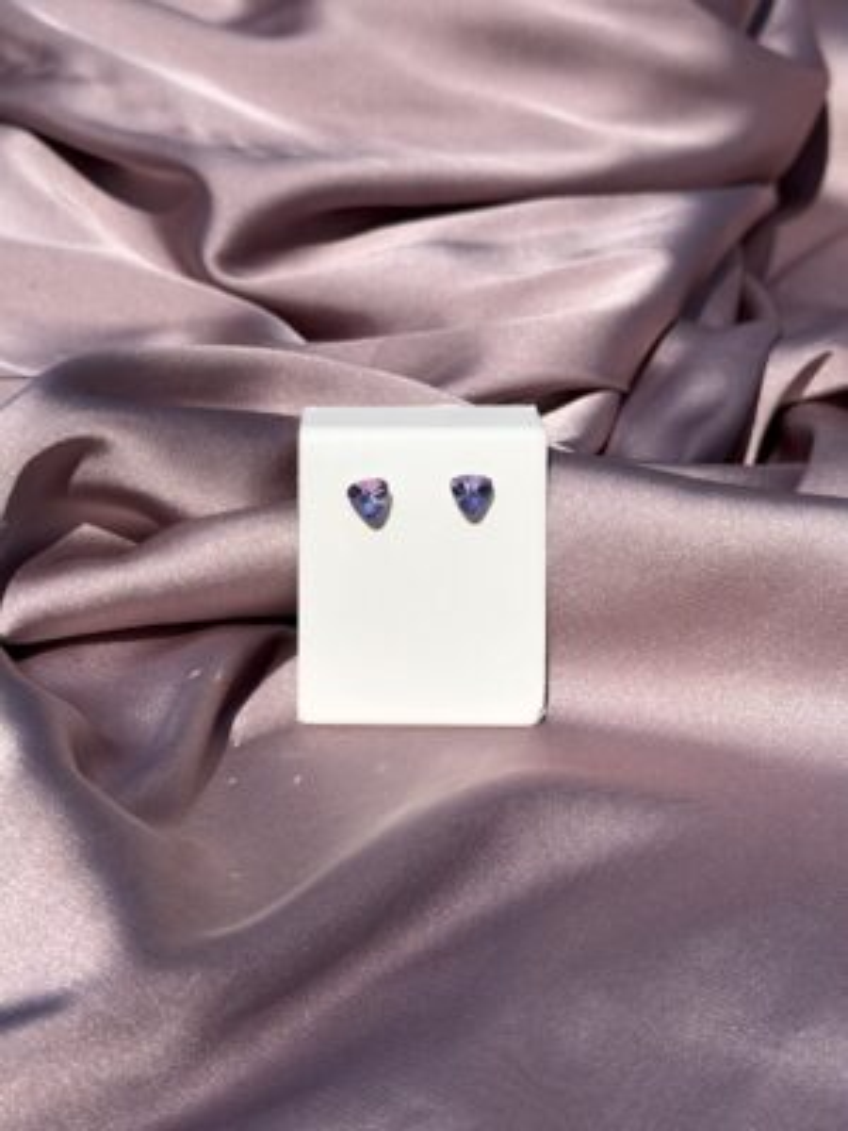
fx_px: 1568
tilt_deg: -33.3
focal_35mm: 48
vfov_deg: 39.7
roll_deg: -1.2
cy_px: 566
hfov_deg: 30.3
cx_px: 424
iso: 80
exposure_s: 1/16129
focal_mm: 6.76
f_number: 1.78
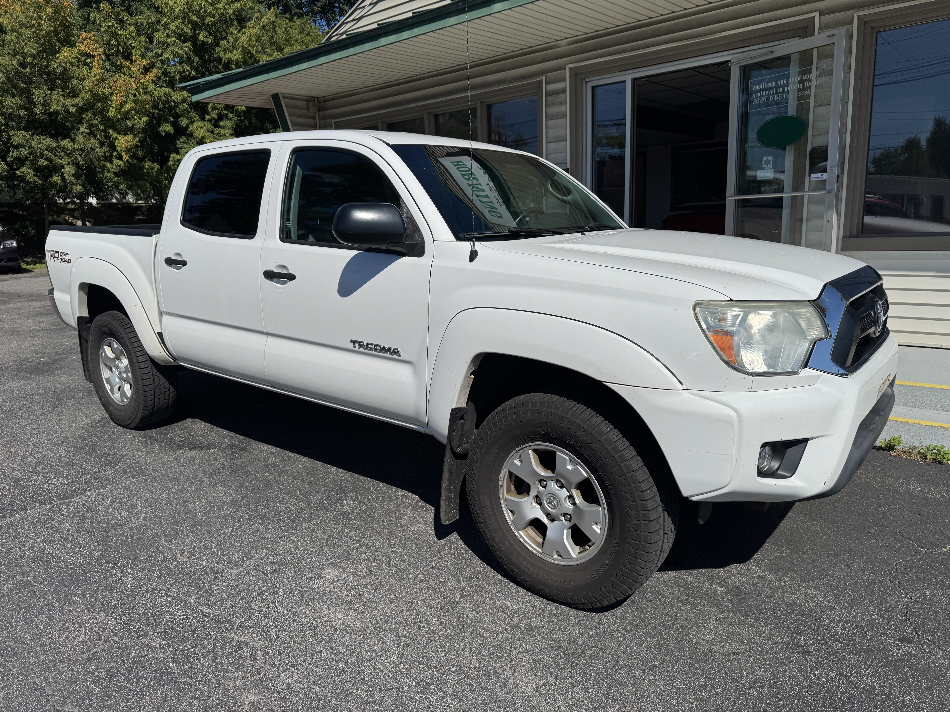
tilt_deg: -11.9
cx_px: 475
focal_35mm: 24
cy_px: 356
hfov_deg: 71.6
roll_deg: +2.0
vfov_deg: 56.8
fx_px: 659
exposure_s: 1/12346
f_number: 1.78
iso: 80
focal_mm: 6.76
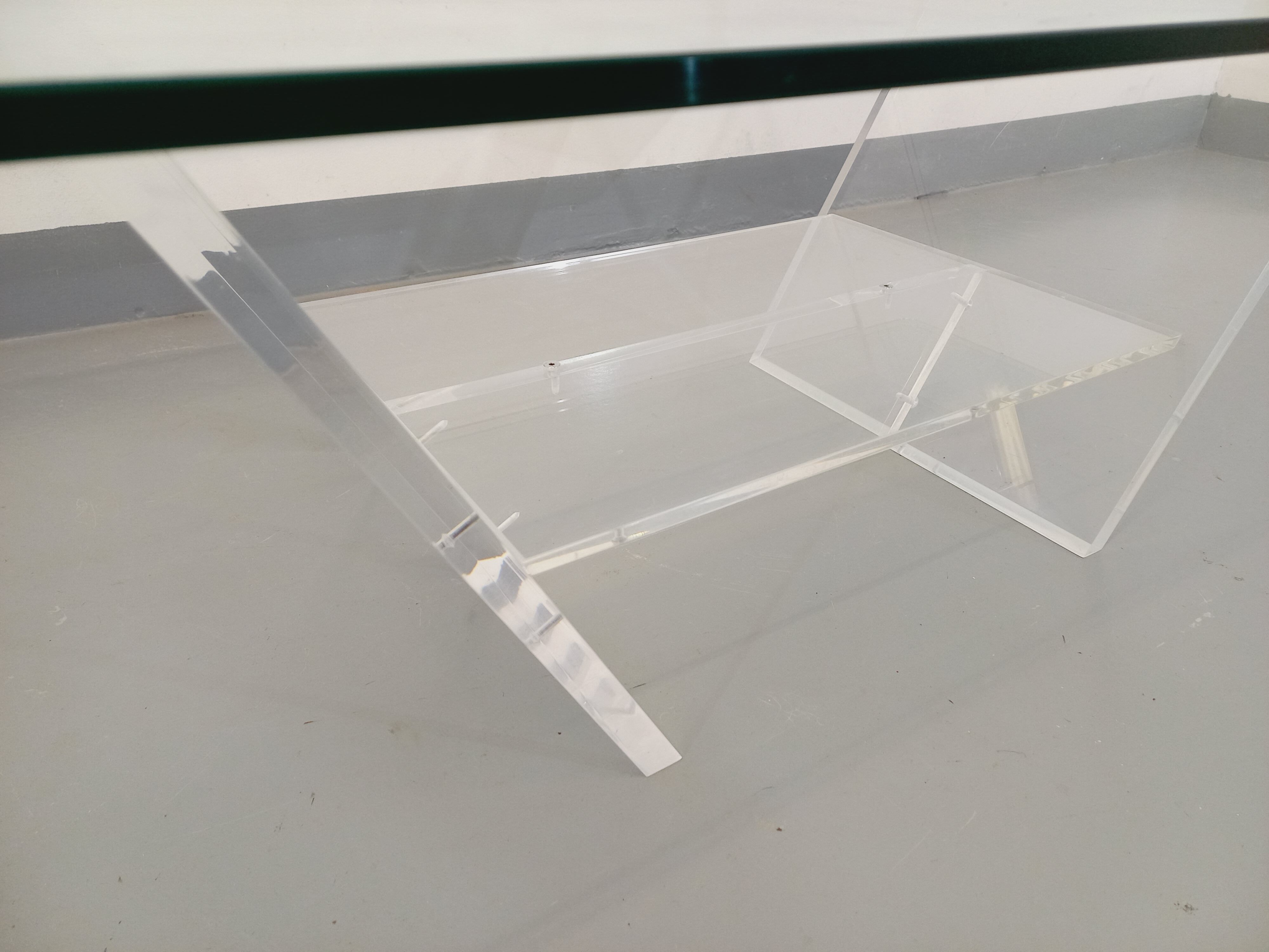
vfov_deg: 54.9
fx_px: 916
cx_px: 634
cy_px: 476
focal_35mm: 25
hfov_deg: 69.4
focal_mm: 4.65
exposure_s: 1/49
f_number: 1.8
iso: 160
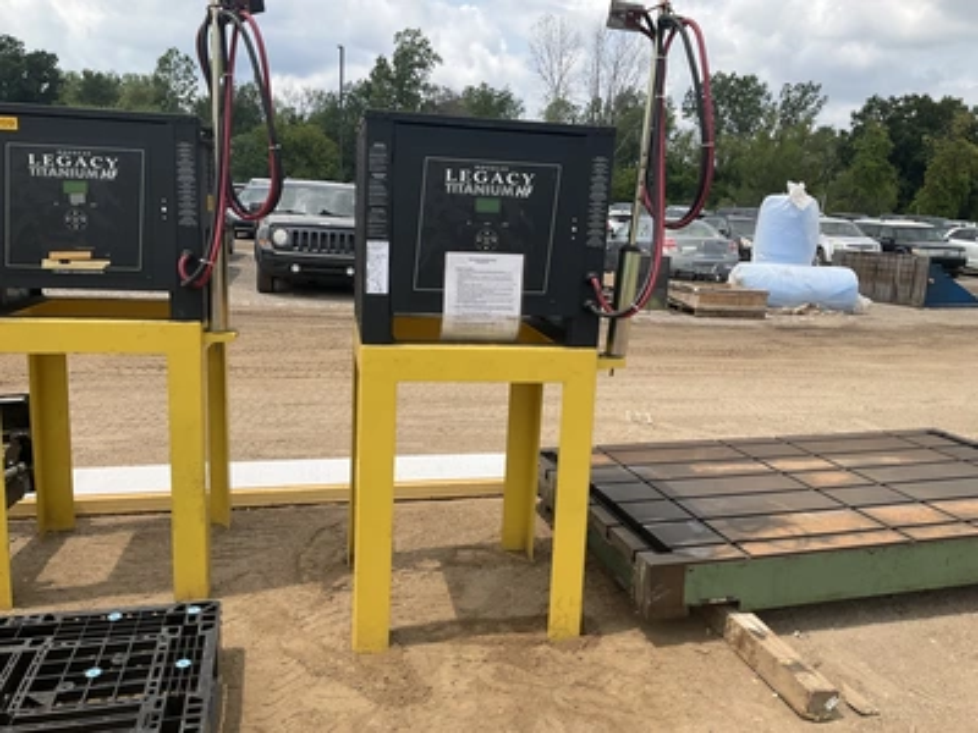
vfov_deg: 48.2
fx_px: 819
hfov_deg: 61.7
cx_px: 489
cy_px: 366
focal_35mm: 29
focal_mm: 3
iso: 25
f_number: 1.8
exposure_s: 1/1848
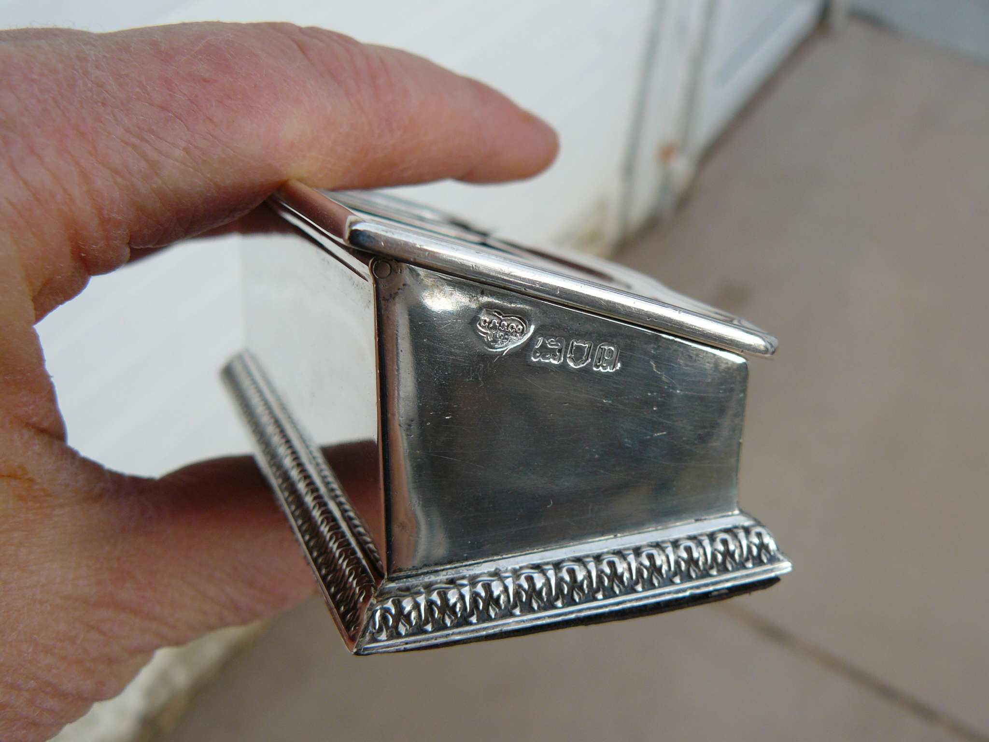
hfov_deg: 51.4
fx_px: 1029
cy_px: 371
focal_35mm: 36
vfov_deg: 39.7
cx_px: 494
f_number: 3.6
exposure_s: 1/125
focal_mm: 6
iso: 100
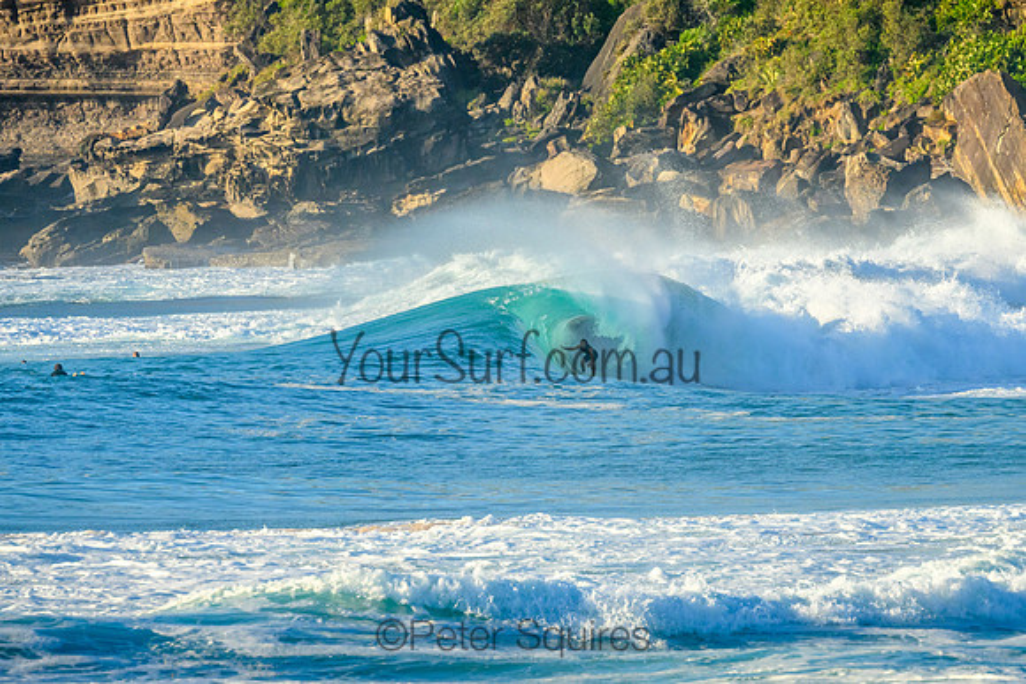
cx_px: 567
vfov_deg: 2.5
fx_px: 15659
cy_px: 334
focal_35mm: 549
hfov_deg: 3.8
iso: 1000
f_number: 9
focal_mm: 400
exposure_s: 1/2000
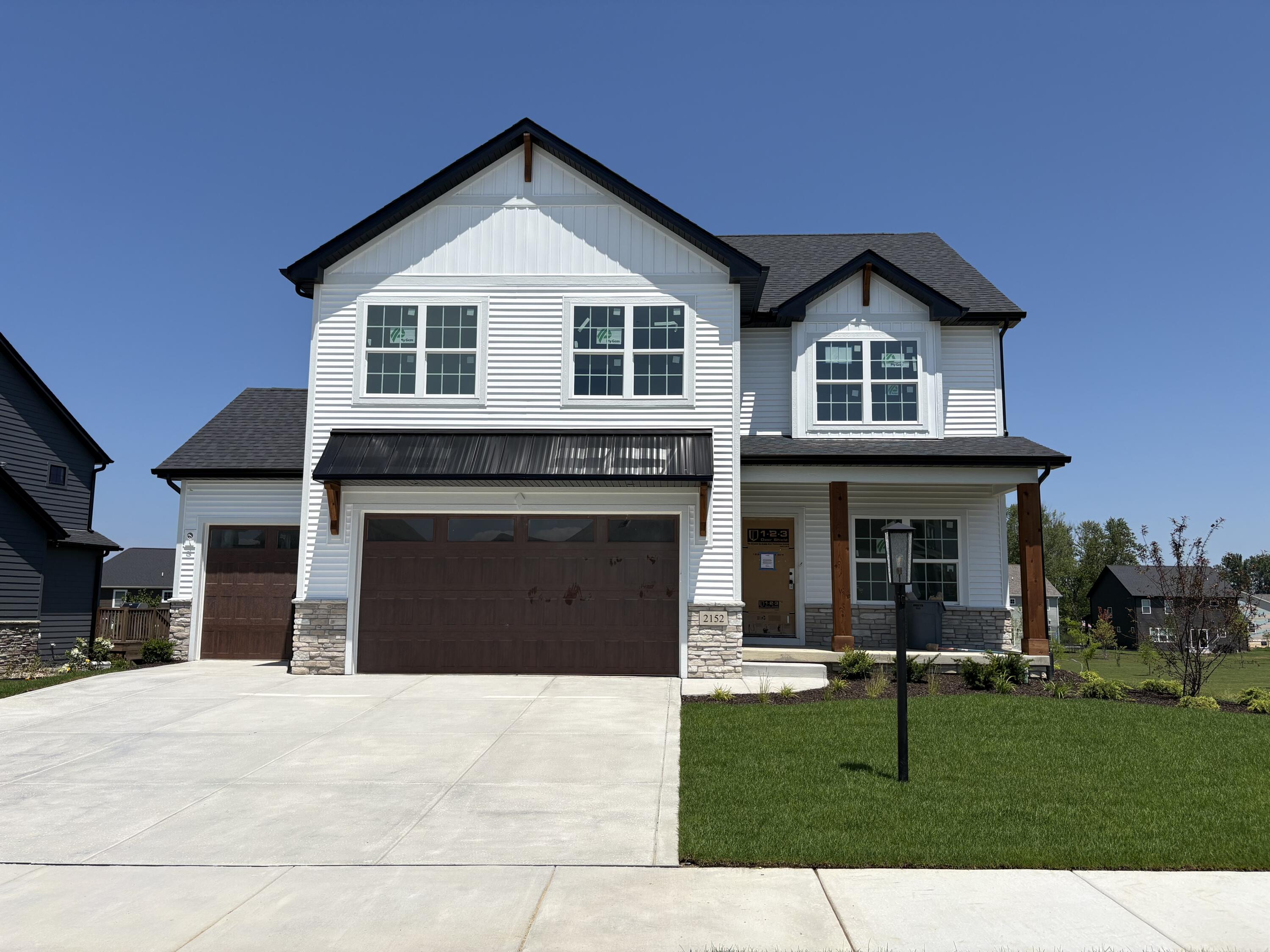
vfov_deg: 53.1
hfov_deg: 67.3
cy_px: 476
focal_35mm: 26
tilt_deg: +7.1
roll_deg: -0.9
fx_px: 954
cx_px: 635
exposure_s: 1/6329
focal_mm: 5.96
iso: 50
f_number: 1.6
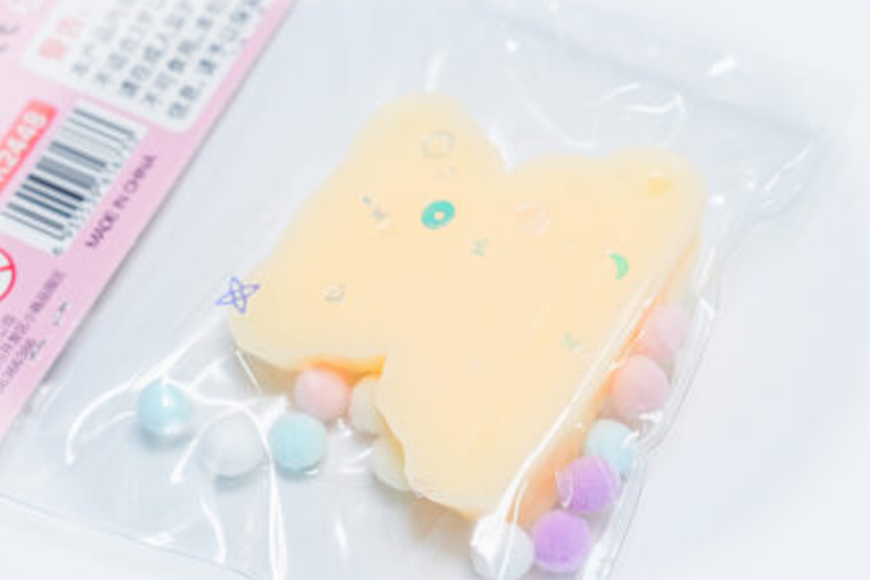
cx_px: 433
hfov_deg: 19.3
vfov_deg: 12.9
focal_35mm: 106
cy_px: 291
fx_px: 2561
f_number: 5
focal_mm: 70
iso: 3200
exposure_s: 1/640
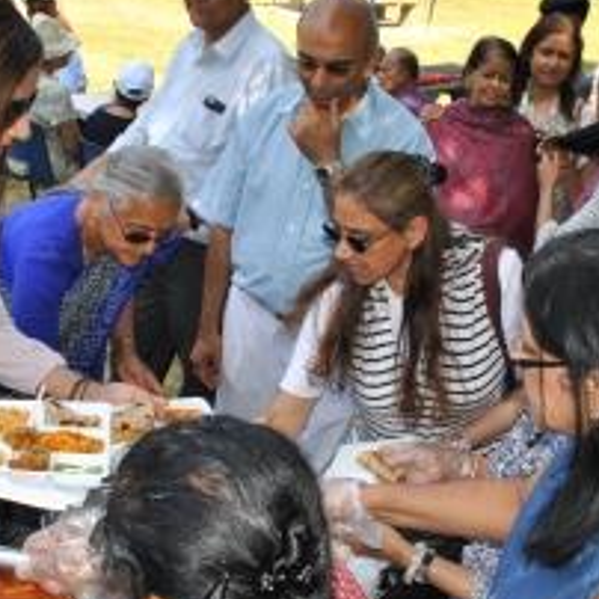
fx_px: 998
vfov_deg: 33.4
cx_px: 202
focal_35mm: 51
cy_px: 329
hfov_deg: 33.1
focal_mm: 18
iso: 110
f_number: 8
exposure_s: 1/60
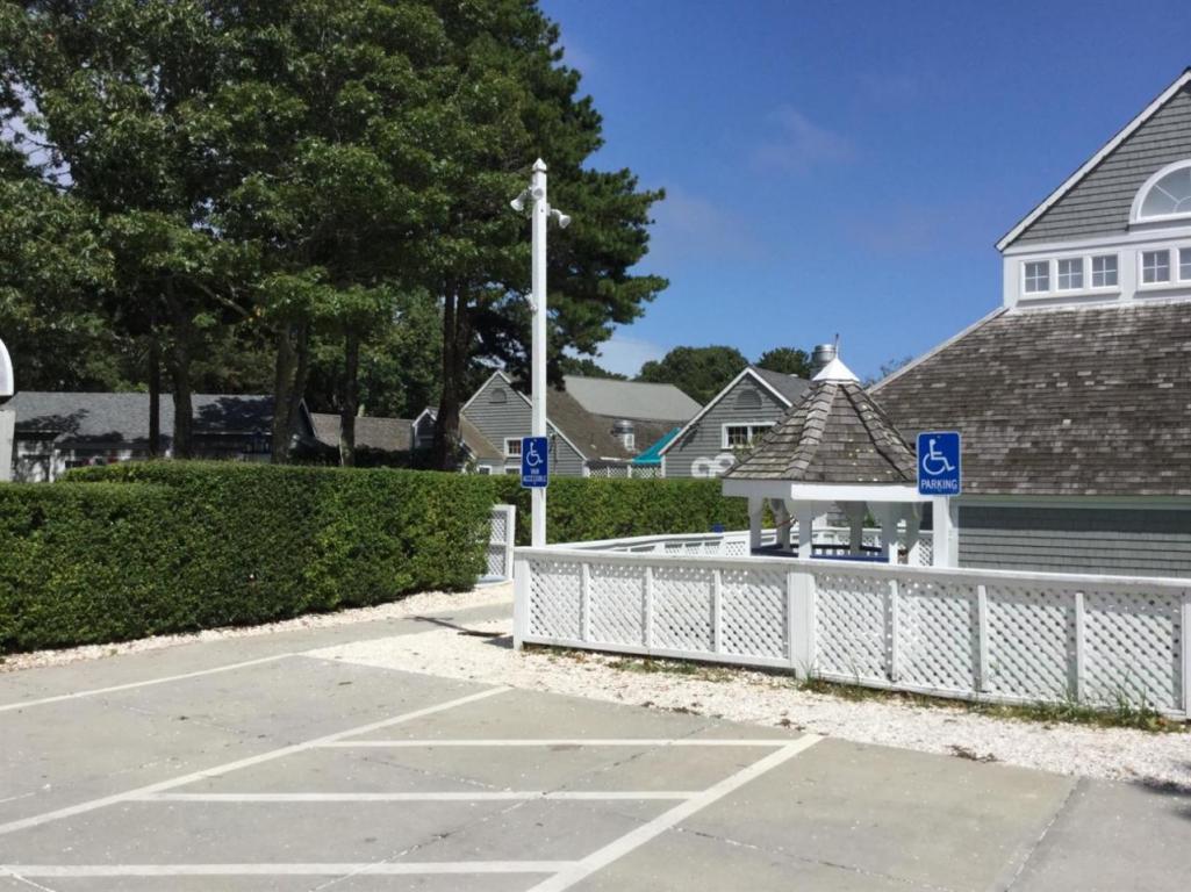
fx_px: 1066
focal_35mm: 31
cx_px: 596
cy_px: 446
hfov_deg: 58.4
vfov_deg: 45.4
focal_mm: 3.3
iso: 25
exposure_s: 1/2092
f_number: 2.4
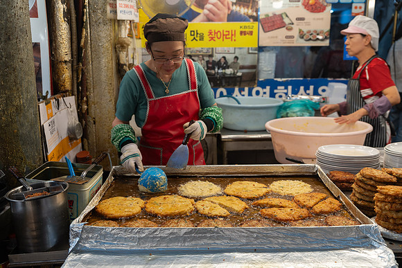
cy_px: 134
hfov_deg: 53.1
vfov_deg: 36.9
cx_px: 201
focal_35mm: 36
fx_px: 402
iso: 110
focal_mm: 36
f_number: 3.5
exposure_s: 1/80
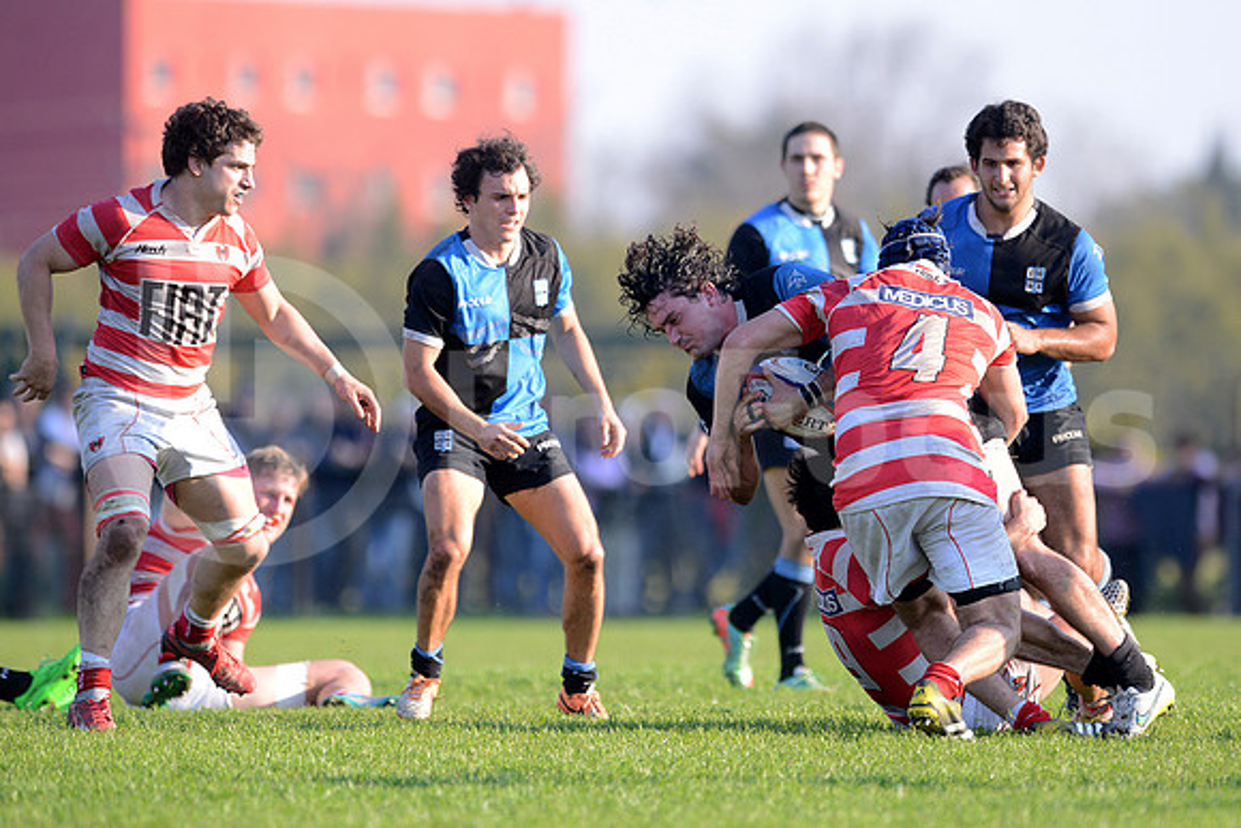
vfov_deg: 3.3
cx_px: 620
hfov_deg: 4.9
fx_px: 14481
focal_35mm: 420
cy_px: 414
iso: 560
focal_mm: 420
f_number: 4
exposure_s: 1/1000
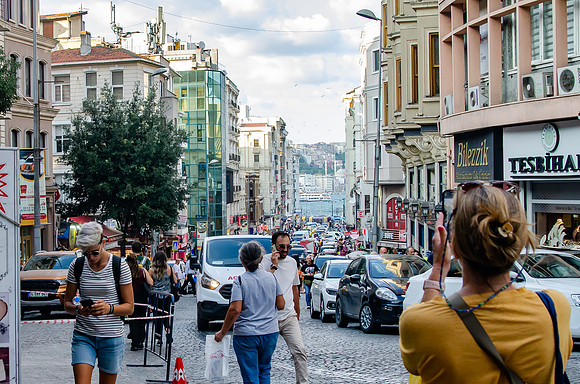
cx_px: 155
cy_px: 209
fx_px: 991
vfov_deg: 21.9
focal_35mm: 62
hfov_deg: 32.1
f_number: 7.1
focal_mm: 28
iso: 640
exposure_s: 1/200
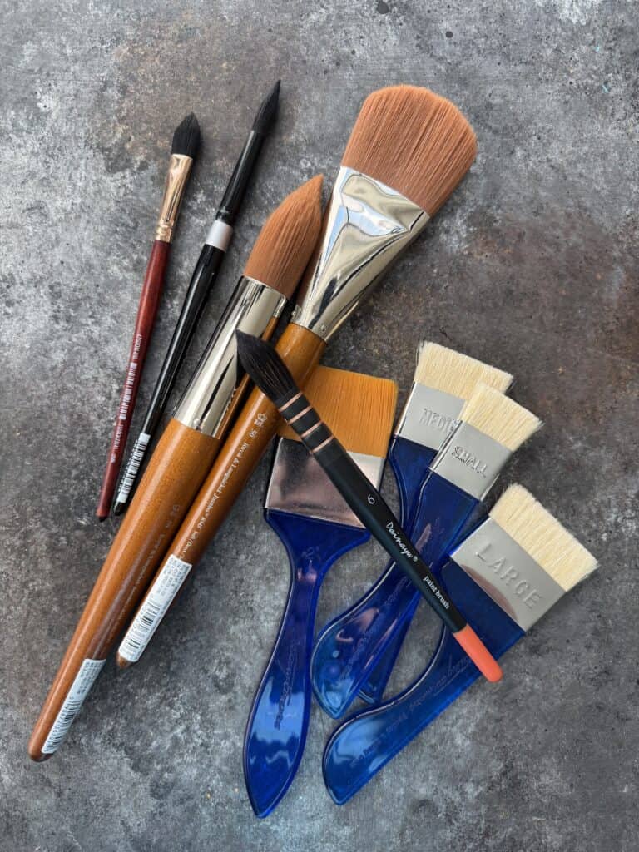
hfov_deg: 56.8
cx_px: 320
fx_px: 591
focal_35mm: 24
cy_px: 426
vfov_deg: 71.6
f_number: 1.78
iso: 100
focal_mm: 6.76
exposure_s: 1/249
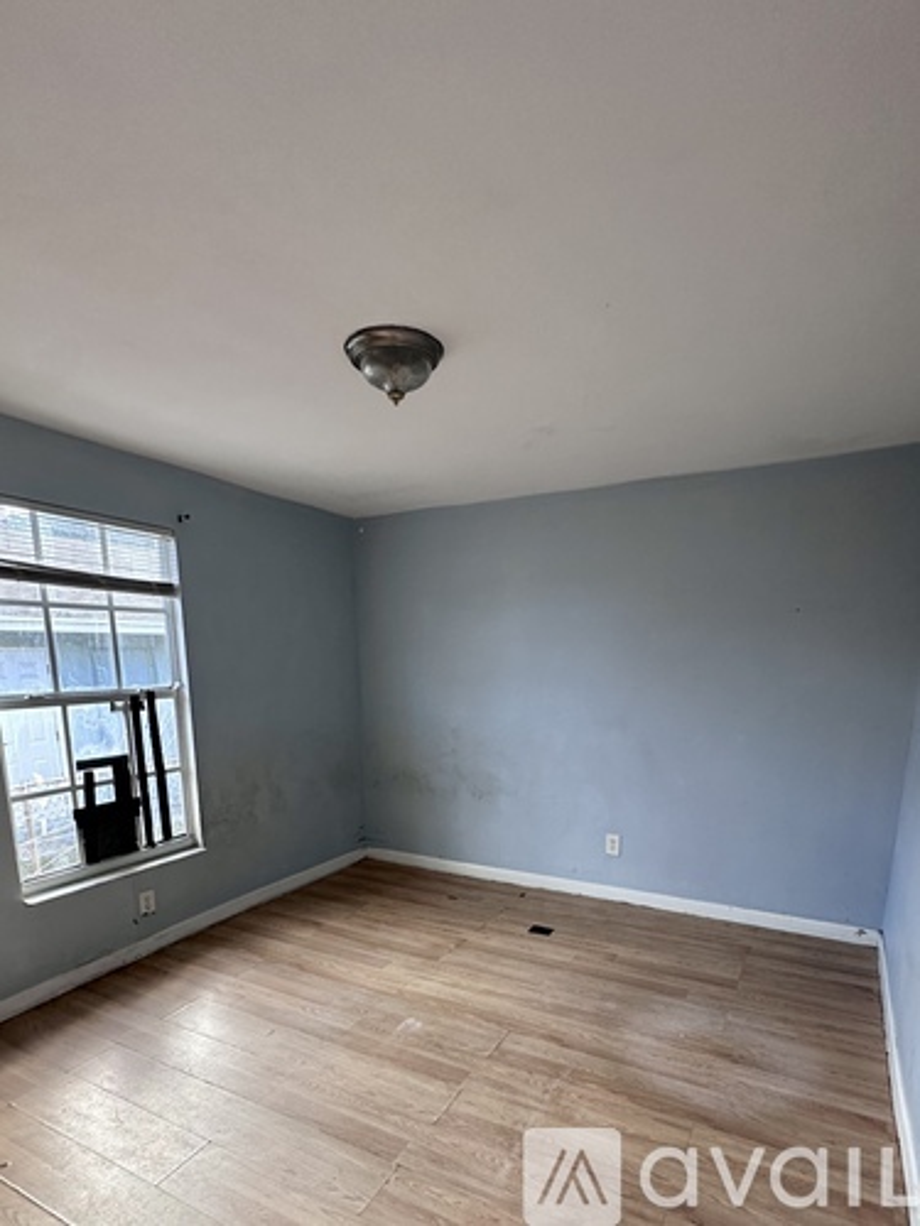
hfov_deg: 85.7
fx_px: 496
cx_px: 460
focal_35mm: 14
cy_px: 613
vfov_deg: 102.1
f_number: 2.2
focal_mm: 2.22
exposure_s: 1/120
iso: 200
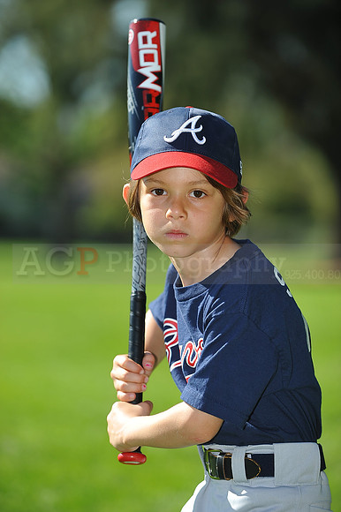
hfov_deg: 7.8
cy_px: 256
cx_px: 170
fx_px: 2489
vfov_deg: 11.8
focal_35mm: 175
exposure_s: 1/1000
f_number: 4.5
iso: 200
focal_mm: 175
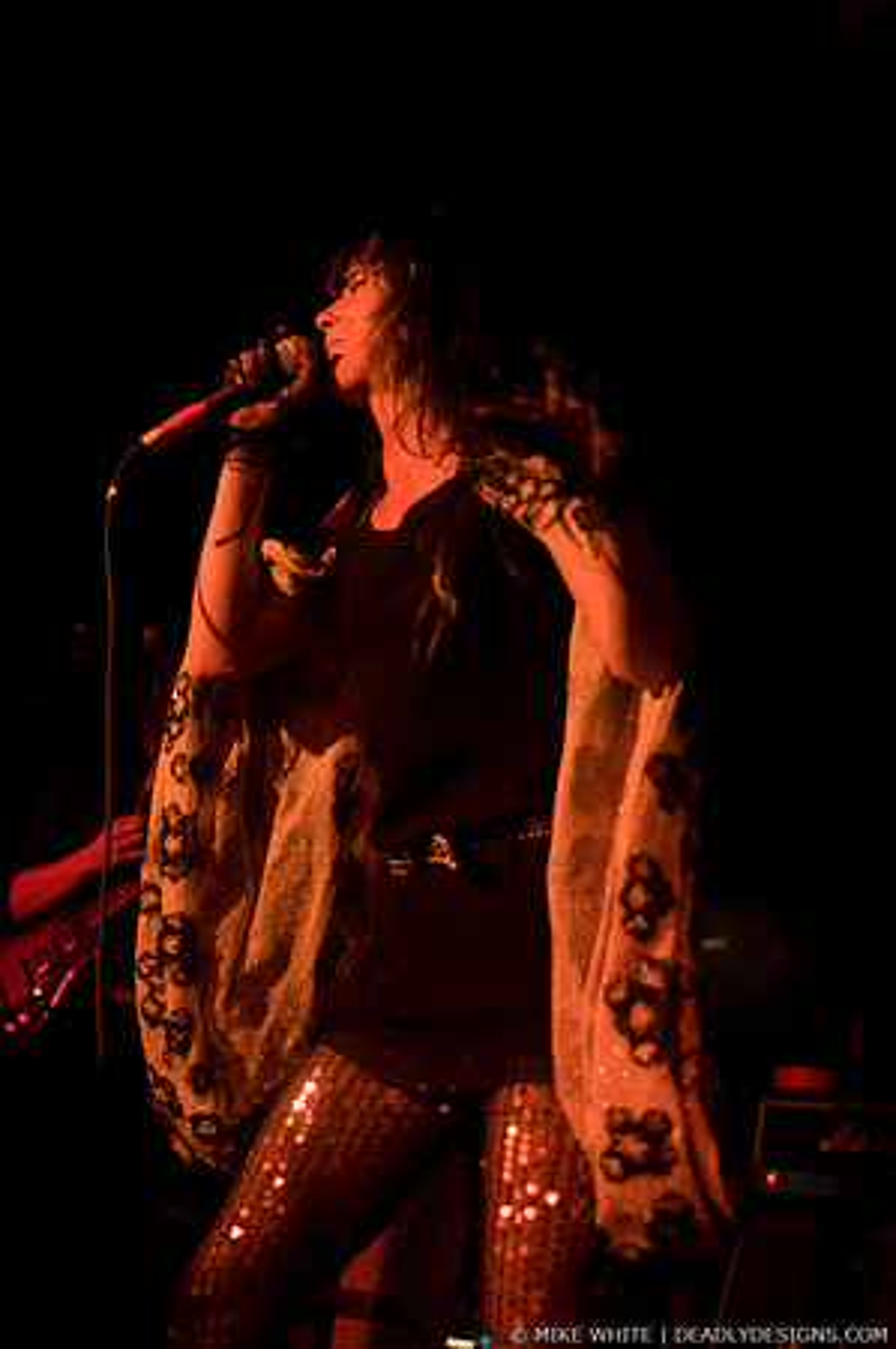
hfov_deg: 29.8
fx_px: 1684
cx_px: 448
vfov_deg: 43.6
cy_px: 674
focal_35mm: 45
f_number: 1.6
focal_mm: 30
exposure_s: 1/125
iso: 1000
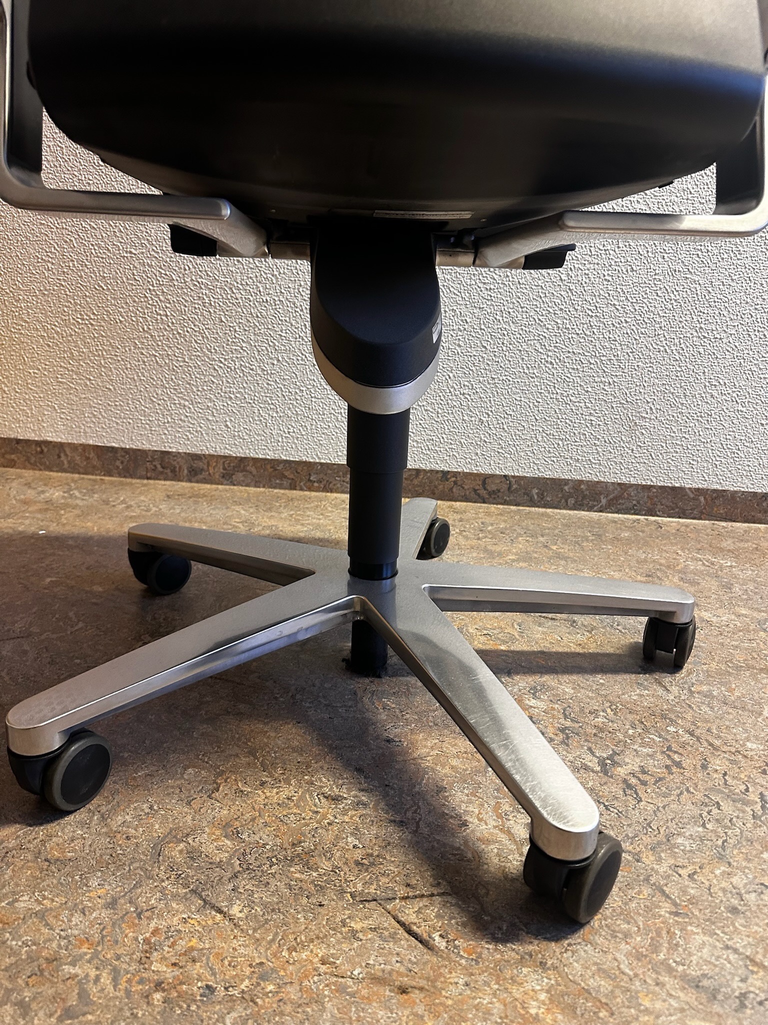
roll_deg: -2.6
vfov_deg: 71.6
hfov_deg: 56.8
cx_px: 384
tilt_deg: -18.7
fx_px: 710
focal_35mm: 24
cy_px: 512
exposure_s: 1/50
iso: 400
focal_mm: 6.86
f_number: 1.78
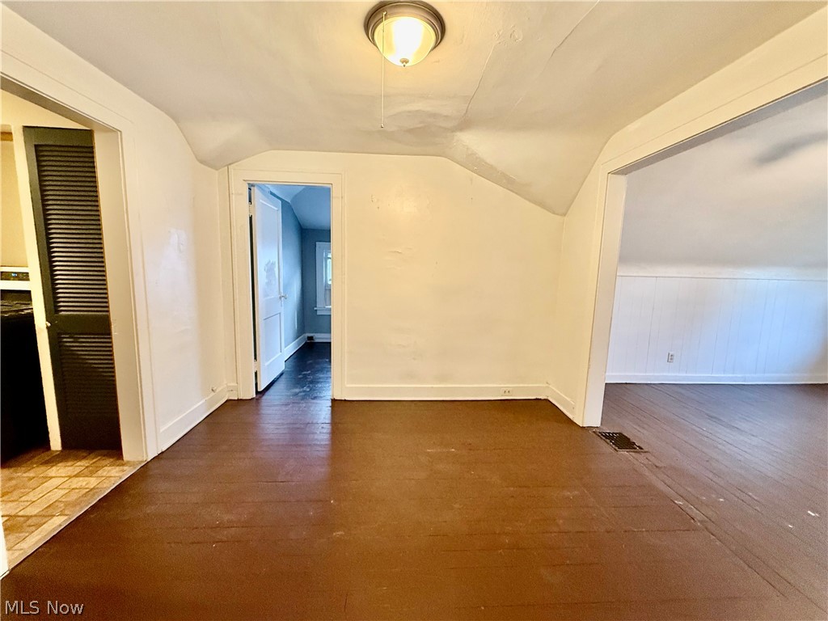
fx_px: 335
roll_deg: -1.1
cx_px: 414
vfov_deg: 85.7
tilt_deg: -6.6
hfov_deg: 102.1
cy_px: 310
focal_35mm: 14
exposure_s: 1/60
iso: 400
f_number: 2.2
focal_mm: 2.22
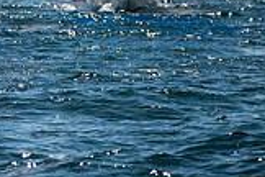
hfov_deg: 2.9
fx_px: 5263
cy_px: -124
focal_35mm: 715
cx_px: -164
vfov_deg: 1.9
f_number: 5
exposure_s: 1/1600
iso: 160
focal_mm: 200
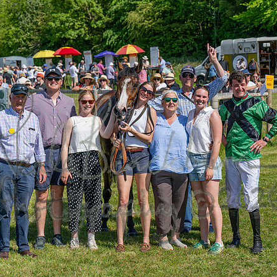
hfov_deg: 19.3
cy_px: 138
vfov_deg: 19.3
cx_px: 146
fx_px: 815
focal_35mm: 90
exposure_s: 1/3200
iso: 400
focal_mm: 70
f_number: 5
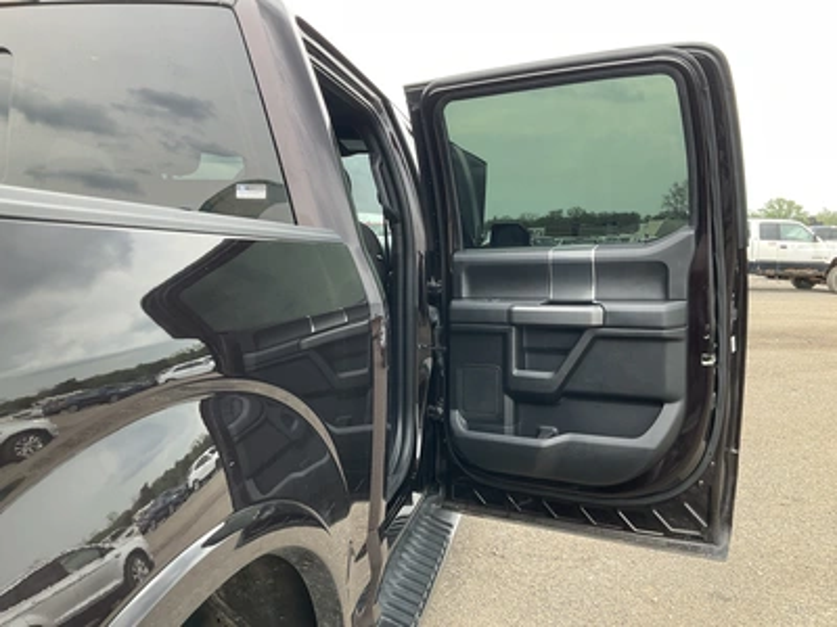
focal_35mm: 29
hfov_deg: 61.7
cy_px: 314
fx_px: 701
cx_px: 418
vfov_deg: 48.2
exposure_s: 1/122
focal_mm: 3
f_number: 1.8
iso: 16
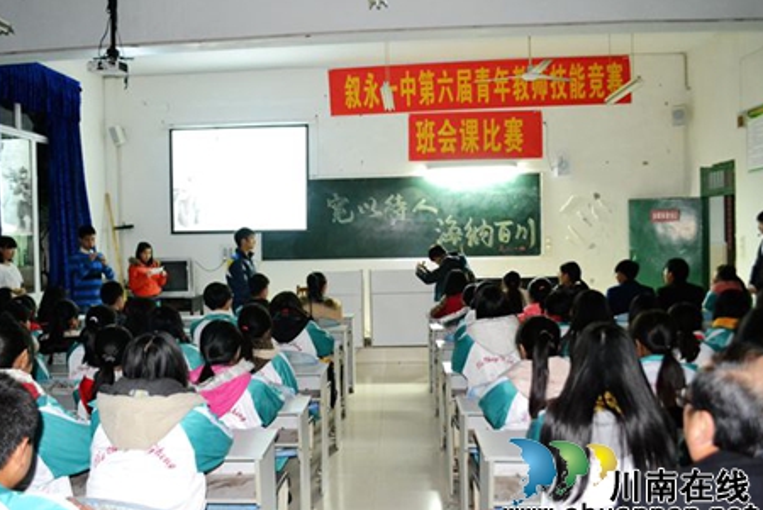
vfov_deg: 43.7
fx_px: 636
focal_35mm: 30
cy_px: 252
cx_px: 356
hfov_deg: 61.8
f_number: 3.5
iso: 3200
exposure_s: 1/15
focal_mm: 18
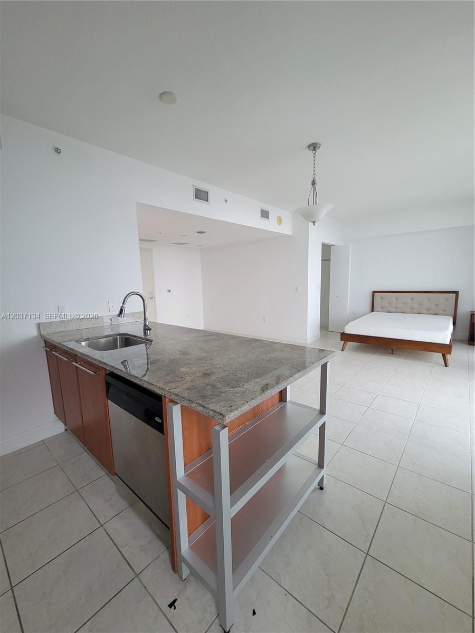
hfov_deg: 89.9
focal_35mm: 13
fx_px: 238
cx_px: 238
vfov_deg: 106.2
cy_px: 316
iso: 160
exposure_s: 1/59
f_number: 2.2
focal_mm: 2.2
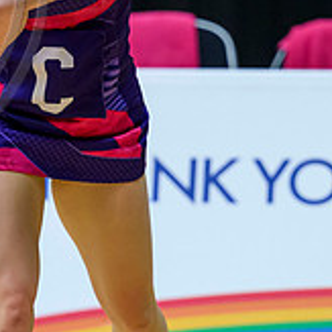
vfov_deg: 2.6
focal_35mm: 669
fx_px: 7259
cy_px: 86
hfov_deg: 2.6
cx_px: 40
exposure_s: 1/1000
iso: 4000
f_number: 3.2
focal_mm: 165
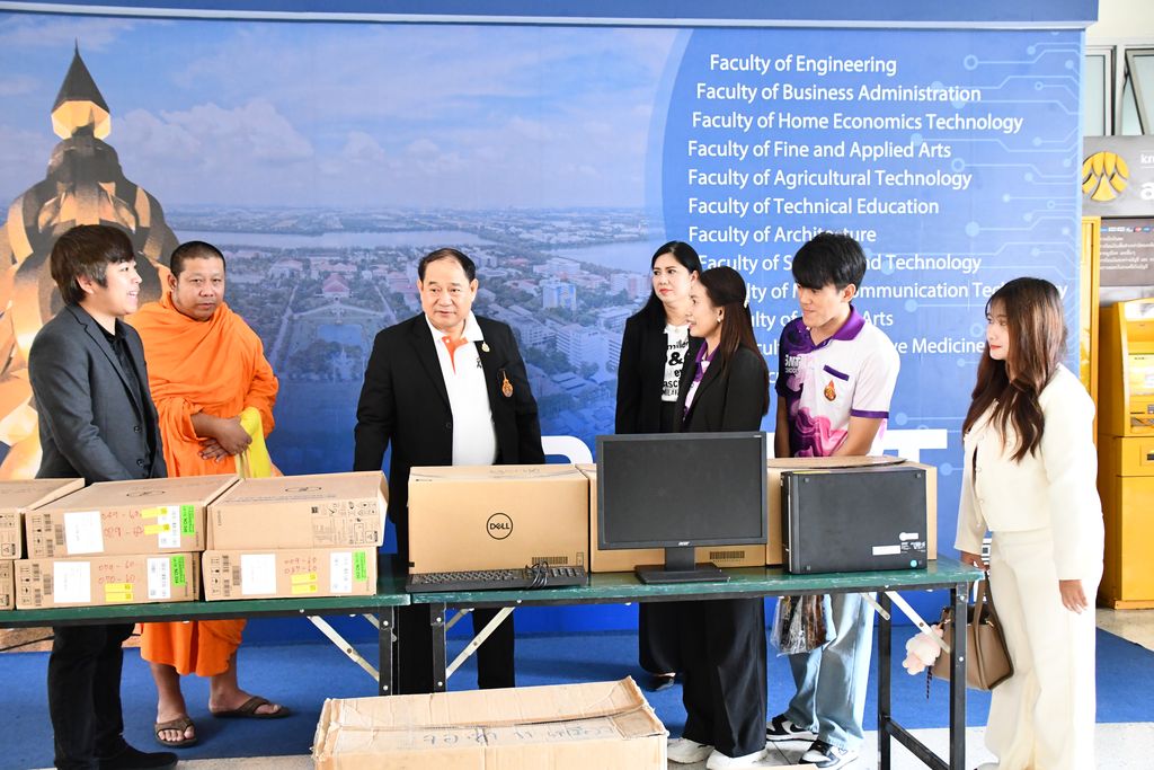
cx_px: 577
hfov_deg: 53.1
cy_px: 385
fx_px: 1154
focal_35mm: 36
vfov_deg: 36.9
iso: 3200
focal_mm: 24
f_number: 3.8
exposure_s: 1/125
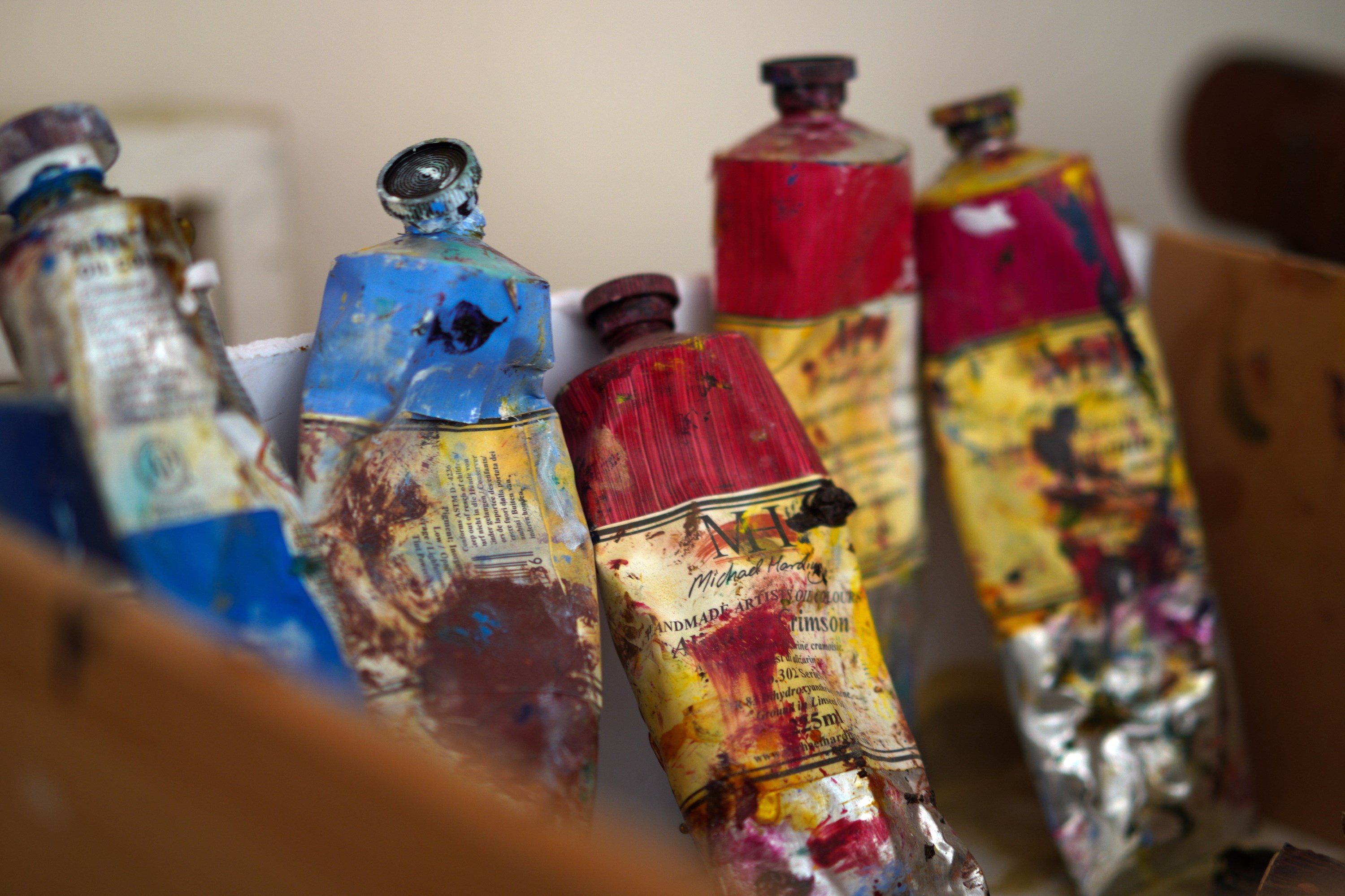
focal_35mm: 82
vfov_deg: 16.6
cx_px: 672
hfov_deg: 24.8
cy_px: 448
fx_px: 3063
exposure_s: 1/40
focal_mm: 55
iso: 100
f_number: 1.8
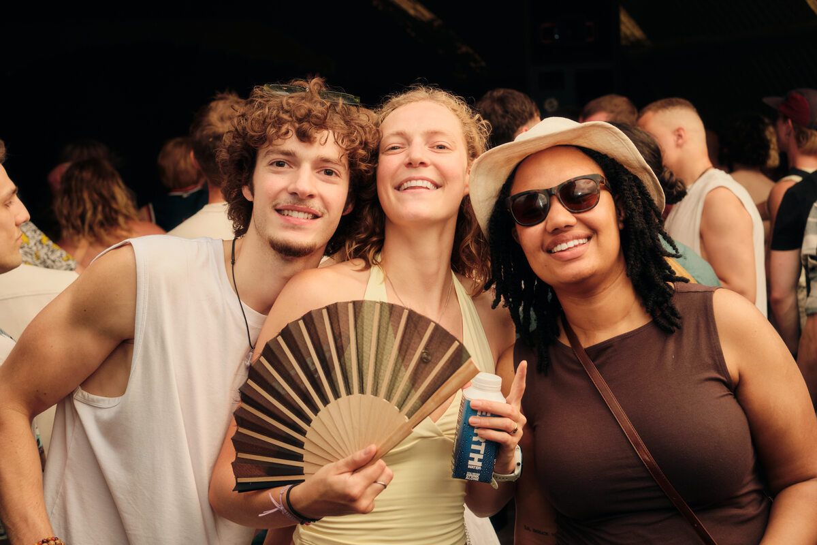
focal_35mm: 50
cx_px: 408
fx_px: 1135
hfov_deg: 39.6
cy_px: 272
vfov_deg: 27.0
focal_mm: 33
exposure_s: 1/150
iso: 640
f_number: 4
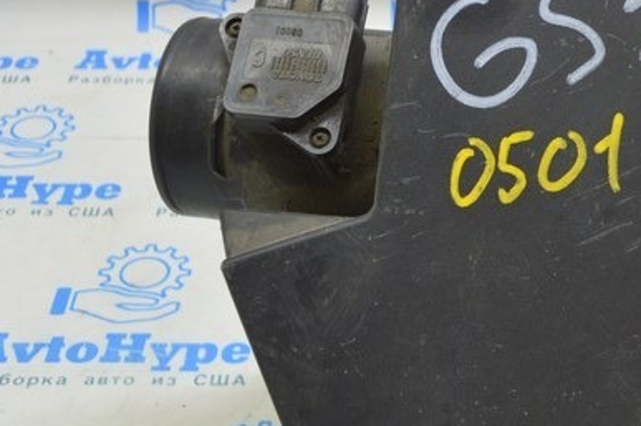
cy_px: 248
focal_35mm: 91
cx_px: 571
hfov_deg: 21.8
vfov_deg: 14.9
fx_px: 1624
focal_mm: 23
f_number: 5.6
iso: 400
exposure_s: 1/20
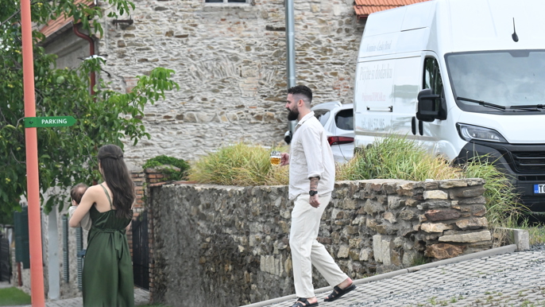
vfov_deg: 8.9
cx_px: 273
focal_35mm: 137
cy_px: 169
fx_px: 1980
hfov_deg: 15.7
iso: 2500
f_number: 4.5
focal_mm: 87
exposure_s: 1/6400
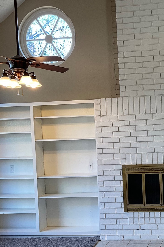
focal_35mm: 54
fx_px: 369
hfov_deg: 23.9
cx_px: 167
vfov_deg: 36.8
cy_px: 146
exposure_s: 1/60
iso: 40
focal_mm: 3
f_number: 1.8
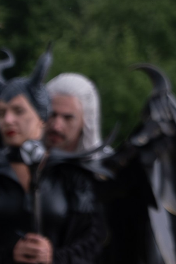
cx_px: 523
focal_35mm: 462
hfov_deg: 2.9
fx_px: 3386
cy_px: -197
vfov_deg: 4.4
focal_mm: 51.6
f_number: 3.6
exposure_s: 1/1250
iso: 640
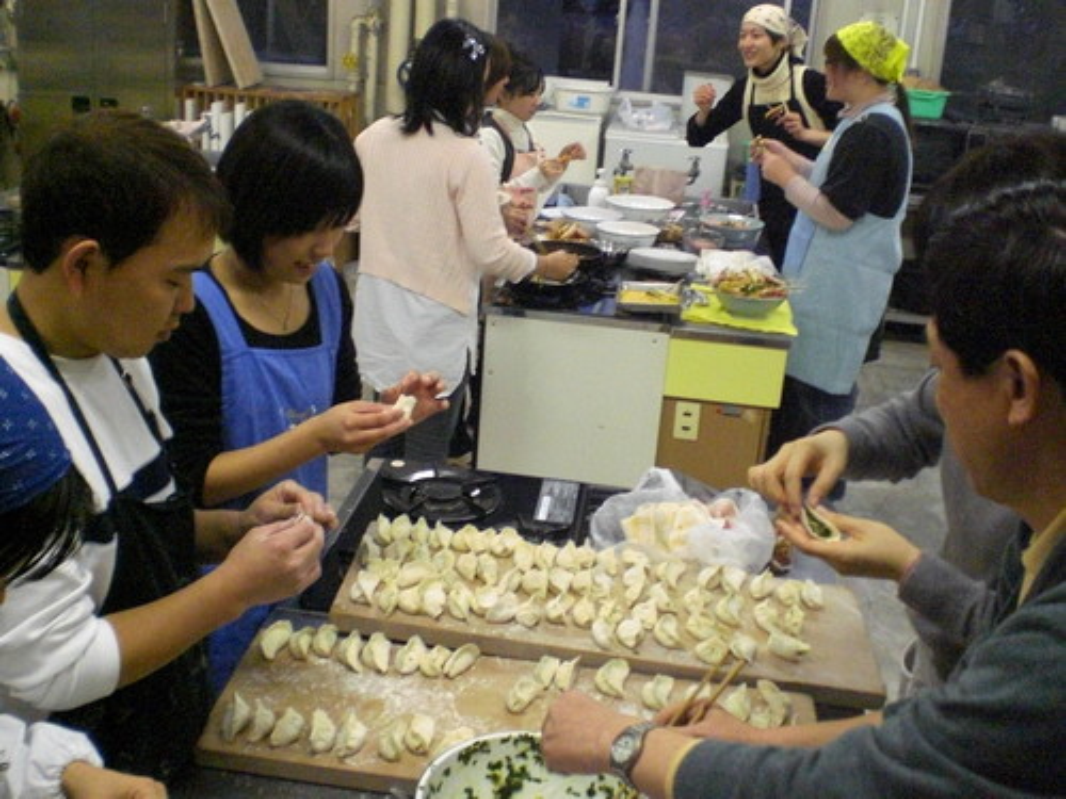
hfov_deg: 49.0
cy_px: 400
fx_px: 1170
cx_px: 533
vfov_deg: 37.7
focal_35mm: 38
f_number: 3.1
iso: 800
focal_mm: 6.3
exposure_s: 1/80
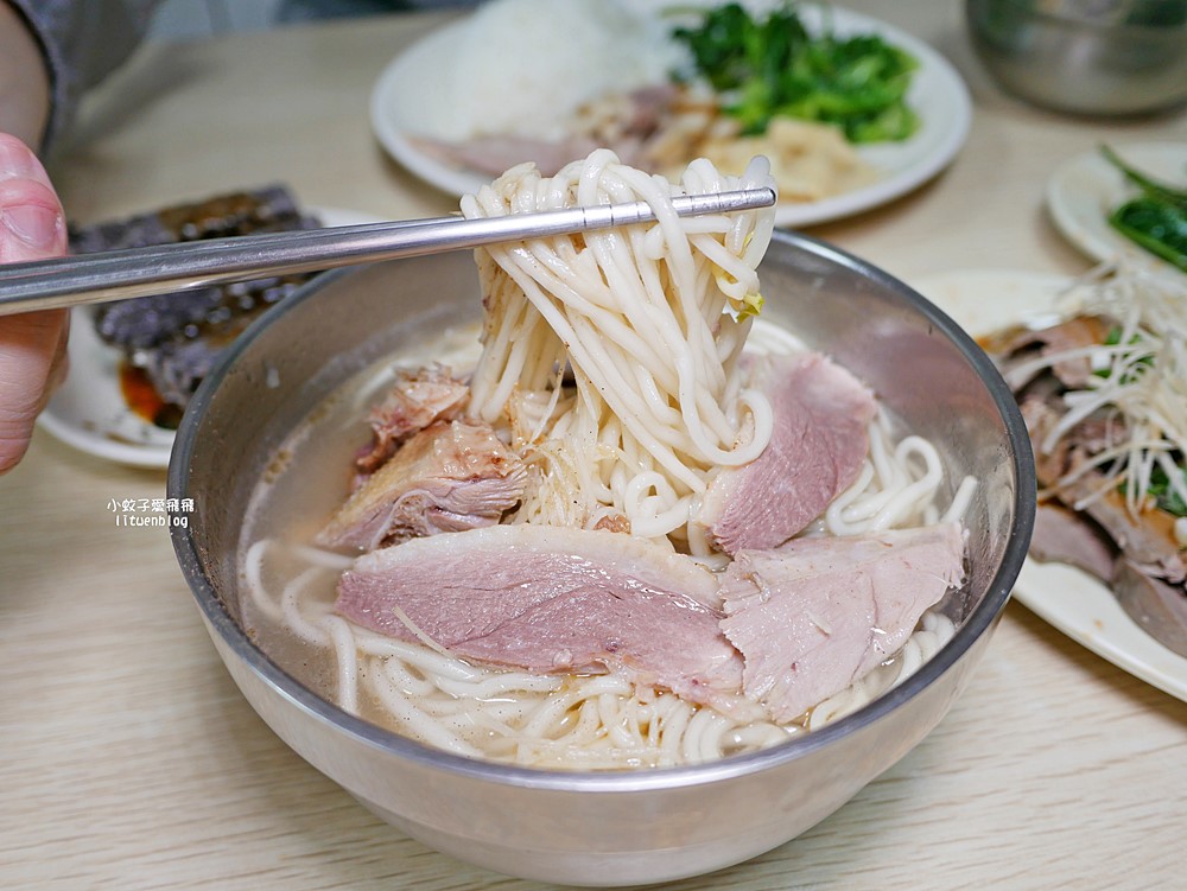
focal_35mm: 28
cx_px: 594
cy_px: 446
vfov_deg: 49.8
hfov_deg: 63.4
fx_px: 961
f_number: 2.5
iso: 200
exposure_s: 1/80
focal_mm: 14
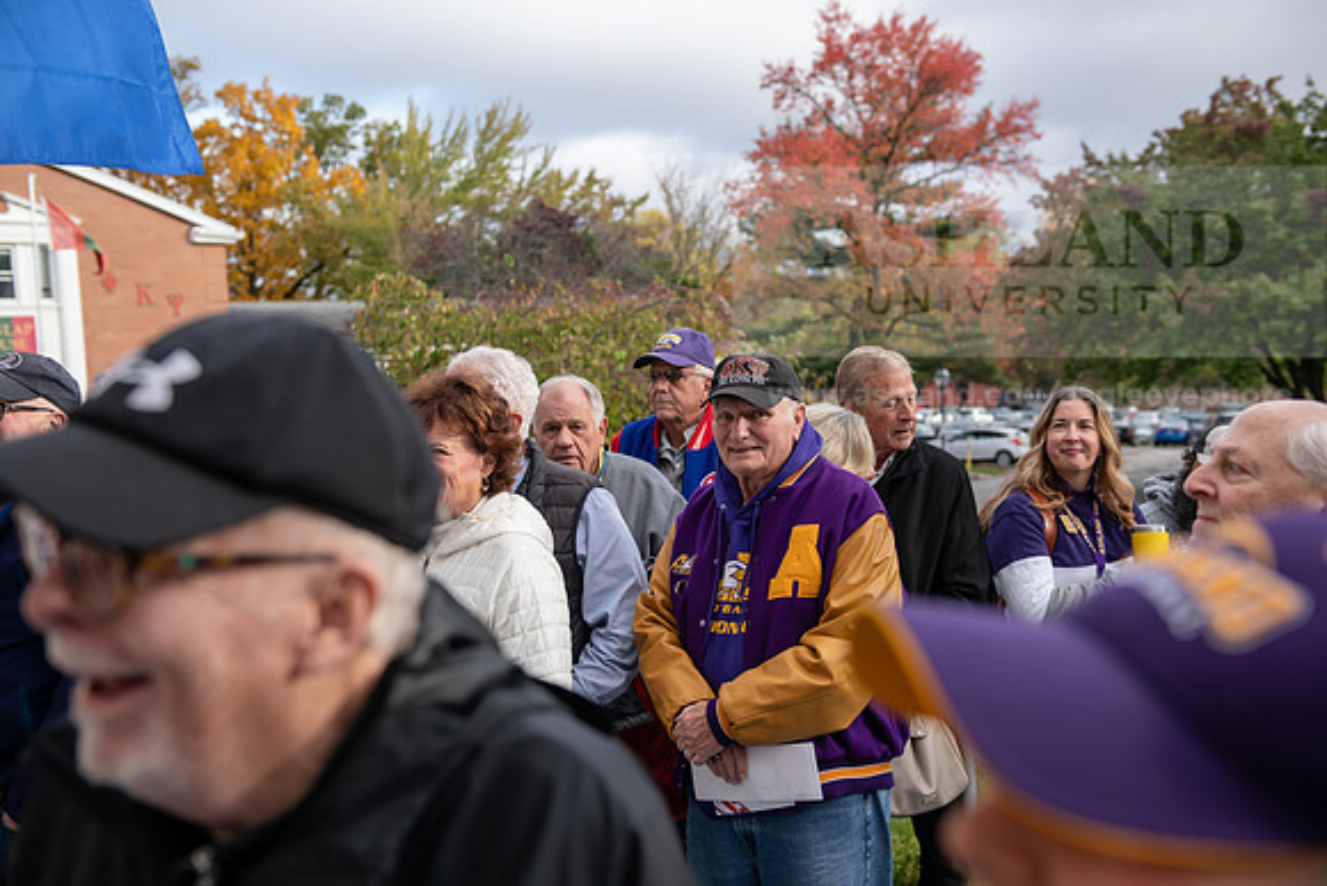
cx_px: 664
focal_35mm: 42
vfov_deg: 31.9
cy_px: 443
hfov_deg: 46.4
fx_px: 1548
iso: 200
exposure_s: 1/400
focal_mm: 42
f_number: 3.5
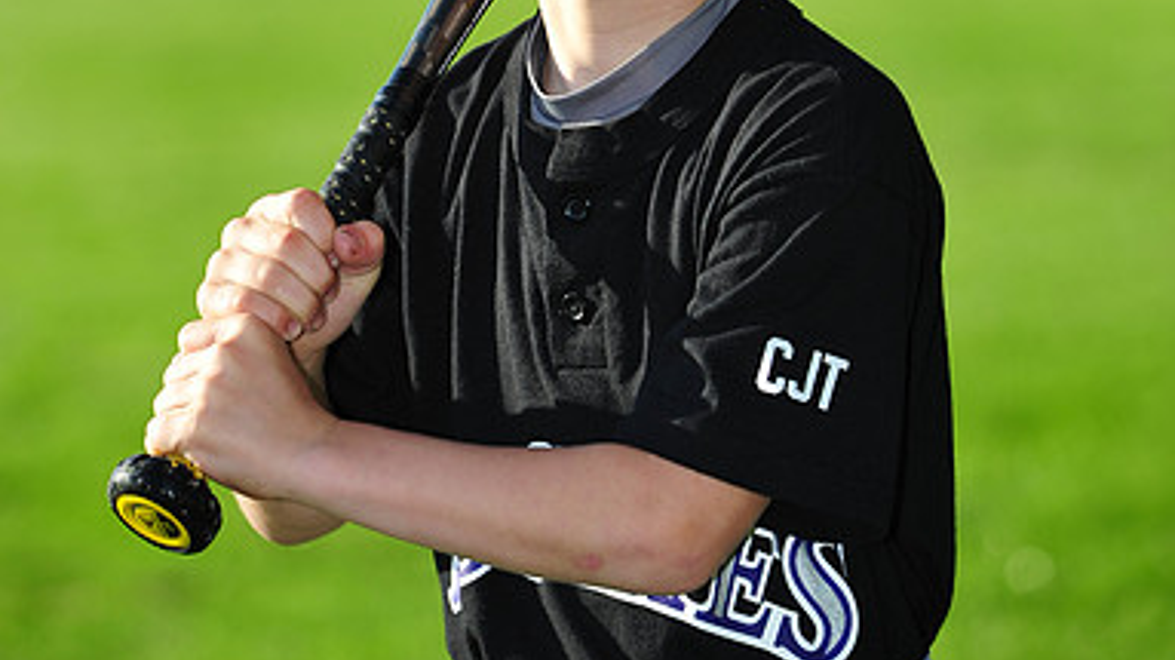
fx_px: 6664
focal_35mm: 214
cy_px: -153
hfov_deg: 10.1
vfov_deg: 5.6
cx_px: 589
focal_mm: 135
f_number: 5
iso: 200
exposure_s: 1/640
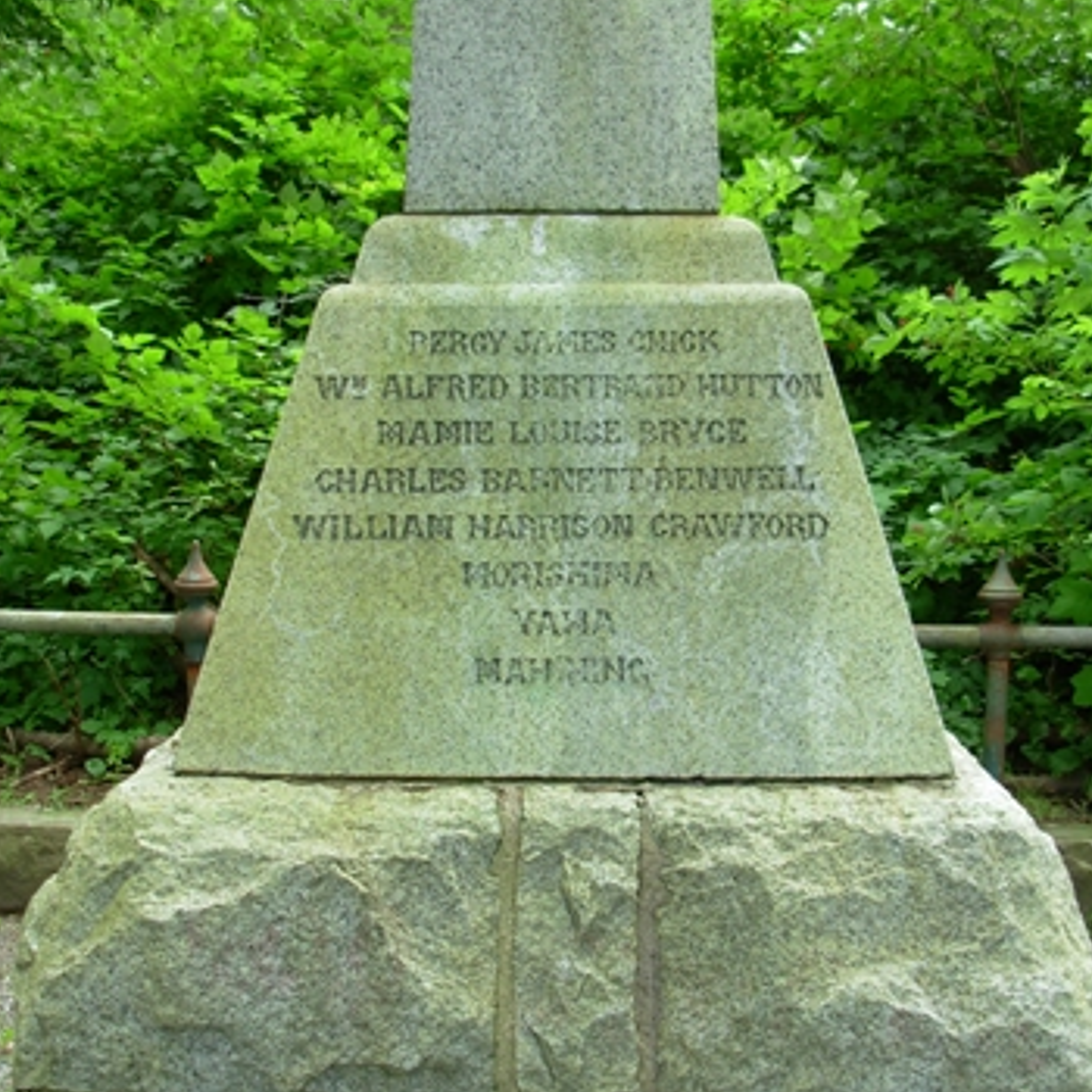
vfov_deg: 36.8
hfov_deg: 36.8
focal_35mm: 46
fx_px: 1642
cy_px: 543
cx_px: 530
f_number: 2.9
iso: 50
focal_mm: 6.3
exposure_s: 1/90.5
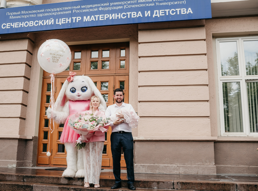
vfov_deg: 37.7
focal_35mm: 38
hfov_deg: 49.3
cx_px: 114
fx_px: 280
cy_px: 96
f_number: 4
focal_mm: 35
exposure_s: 1/640
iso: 400
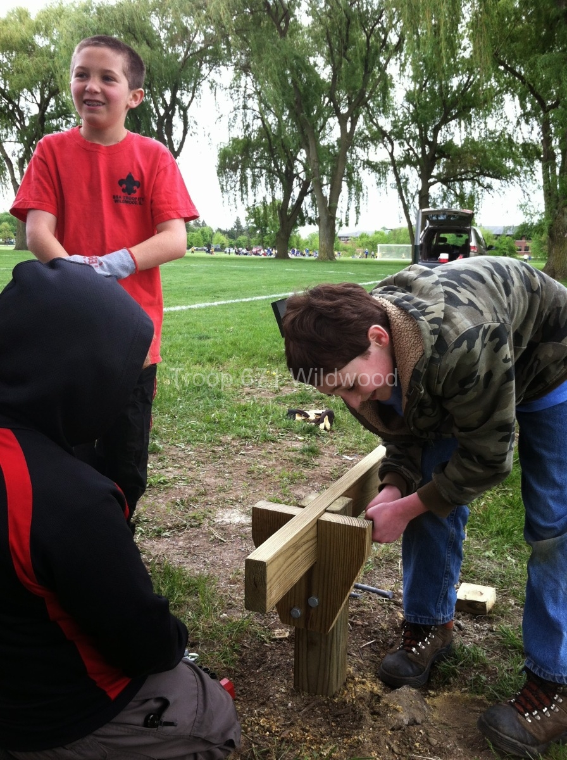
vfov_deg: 52.7
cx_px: 284
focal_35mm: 35
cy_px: 380
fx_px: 767
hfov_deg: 40.6
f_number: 2.8
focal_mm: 3.85
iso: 80
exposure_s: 1/179
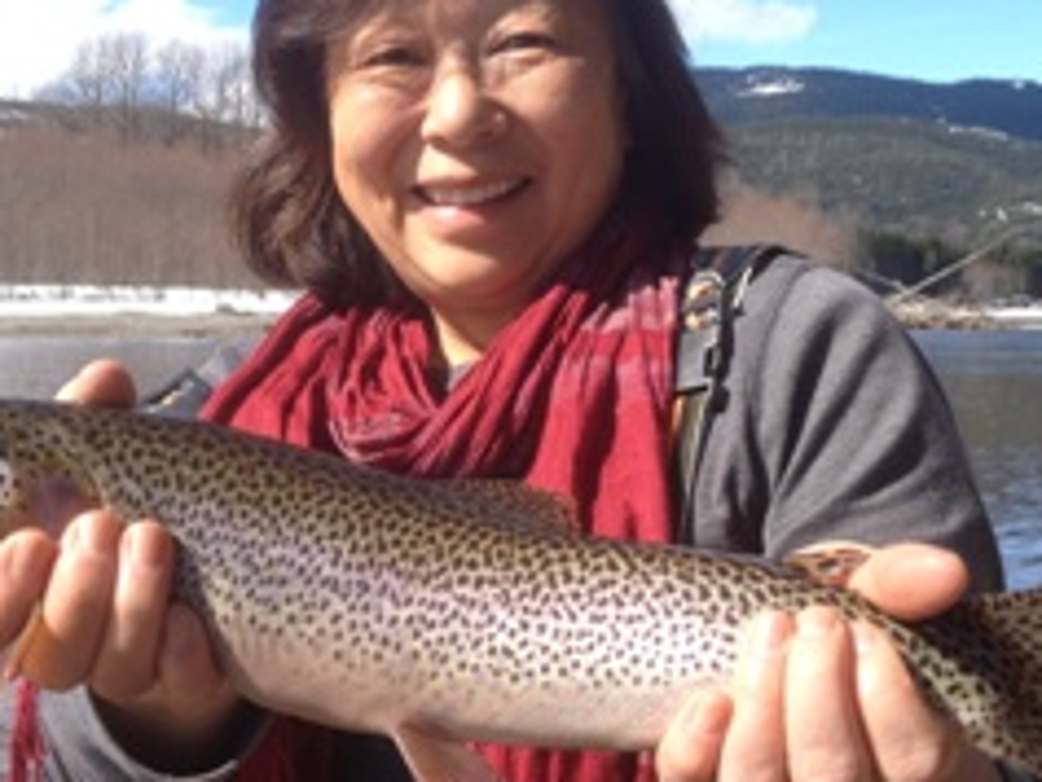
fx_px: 1777
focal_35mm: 59
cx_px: 492
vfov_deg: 24.8
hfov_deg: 32.7
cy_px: 365
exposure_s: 1/1004
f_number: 2.4
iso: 64
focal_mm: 4.28
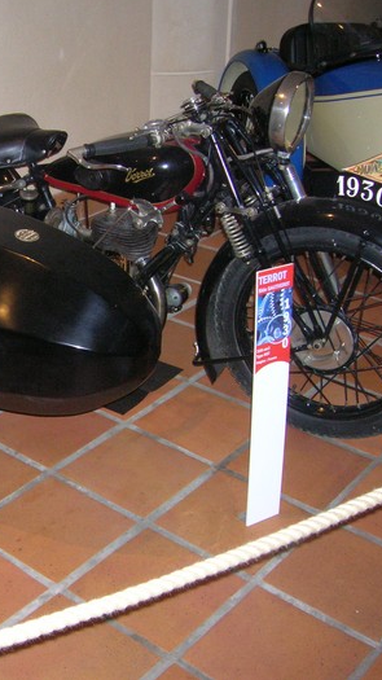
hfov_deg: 23.2
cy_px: 337
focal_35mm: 50
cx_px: 27
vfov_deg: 41.3
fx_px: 901
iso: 191
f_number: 2.9
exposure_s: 1/60.1
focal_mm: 5.7
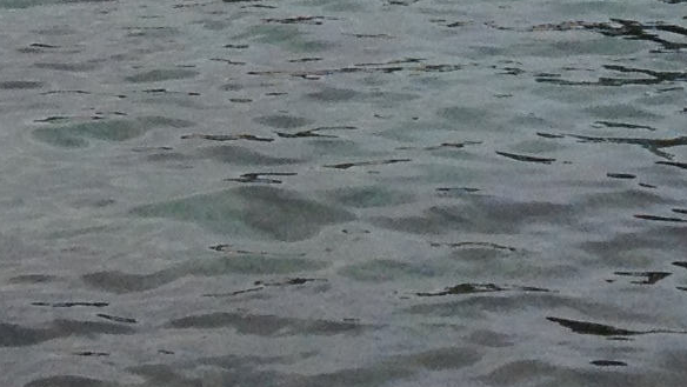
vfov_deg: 5.3
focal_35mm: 213
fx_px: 3882
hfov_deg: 10.1
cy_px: -841
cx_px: 363
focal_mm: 4.28
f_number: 2.4
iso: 64
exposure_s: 1/1227
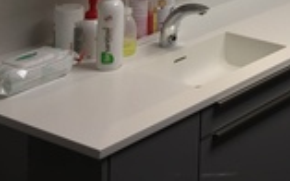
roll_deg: -4.5
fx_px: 798
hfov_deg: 17.8
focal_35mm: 101
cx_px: 467
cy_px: -163
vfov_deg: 11.8
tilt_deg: -4.0
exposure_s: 1/50
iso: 32
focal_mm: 4.15
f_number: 2.2
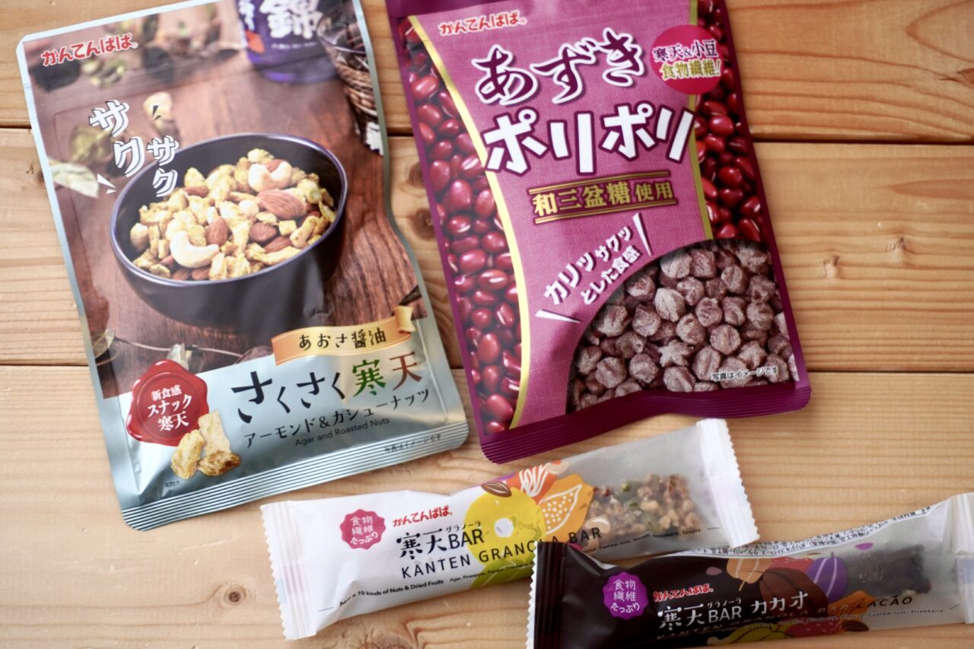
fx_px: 2029
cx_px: 487
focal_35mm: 75
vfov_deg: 18.2
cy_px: 324
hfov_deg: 27.0
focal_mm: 50
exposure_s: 1/160
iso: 500
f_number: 5.6
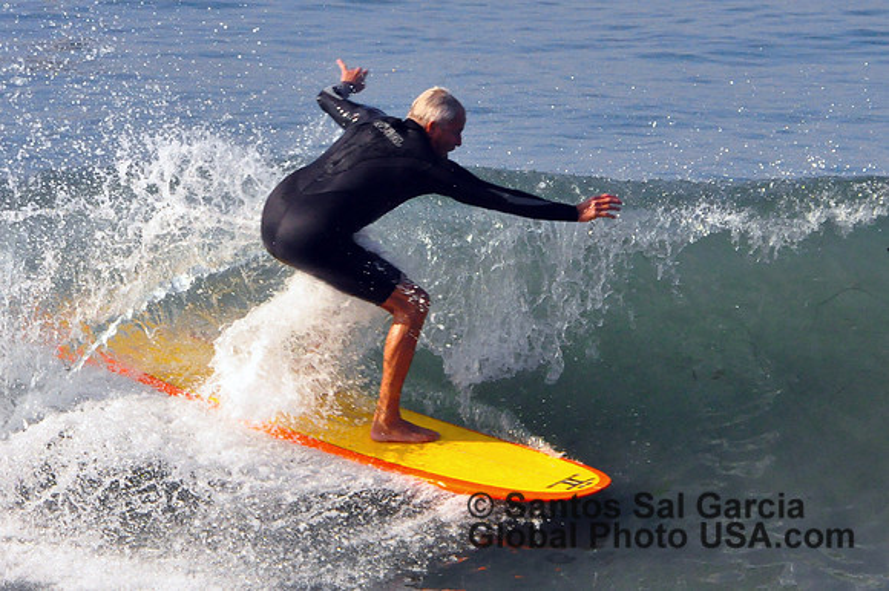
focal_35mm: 675
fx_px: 16659
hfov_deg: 3.1
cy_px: 296
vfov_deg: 2.0
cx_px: 444
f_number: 20
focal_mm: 450
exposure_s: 1/500
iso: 1250
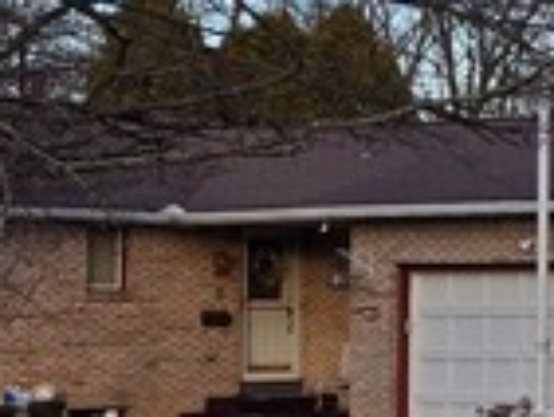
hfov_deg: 9.8
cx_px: 1513
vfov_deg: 8.9
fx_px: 2675
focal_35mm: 167
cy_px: 212
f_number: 1.8
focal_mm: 5.4
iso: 25
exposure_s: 1/432
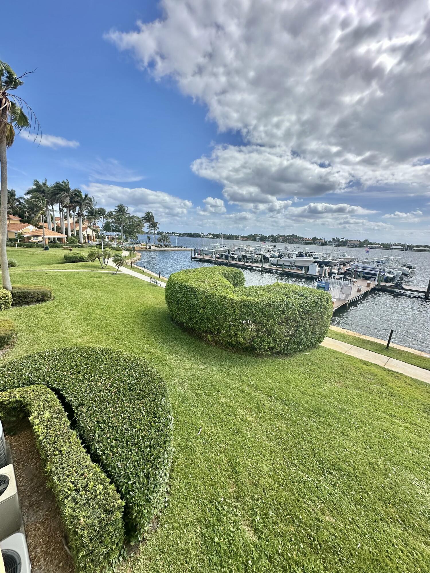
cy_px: 286
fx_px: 232
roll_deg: -3.1
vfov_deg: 102.1
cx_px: 215
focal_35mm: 14
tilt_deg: -11.4
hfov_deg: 85.7
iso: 50
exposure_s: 1/2132
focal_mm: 2.22
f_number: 2.2
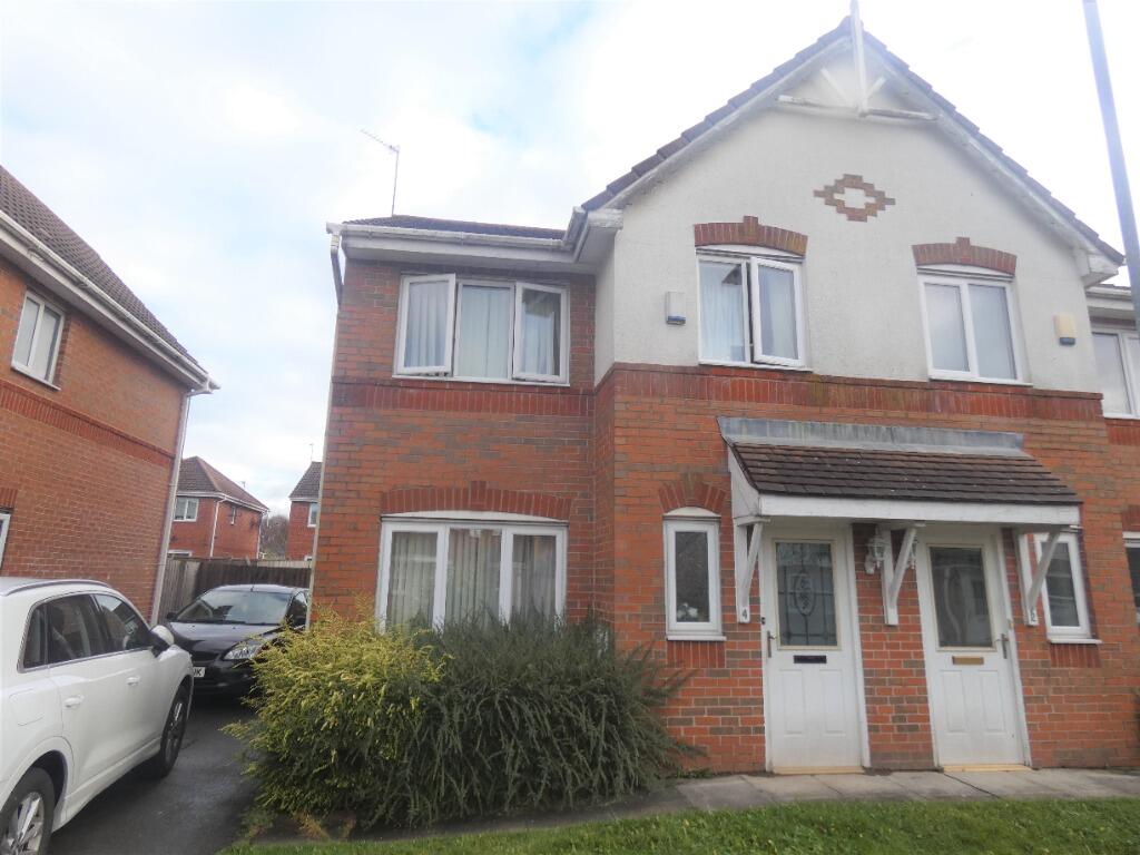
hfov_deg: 81.7
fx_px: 659
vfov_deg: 66.0
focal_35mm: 20
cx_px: 570
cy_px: 428
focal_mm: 3.6
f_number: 2.8
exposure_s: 1/400
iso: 80
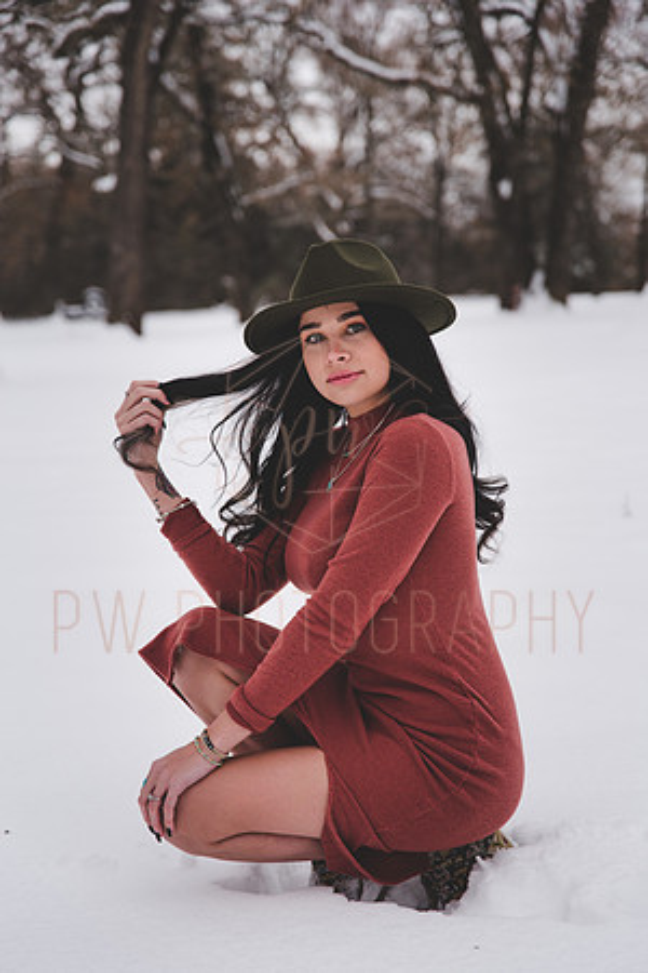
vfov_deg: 28.8
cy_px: 486
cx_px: 324
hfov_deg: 19.5
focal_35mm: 70
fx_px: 1890
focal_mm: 70
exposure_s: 1/250
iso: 100
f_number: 3.2
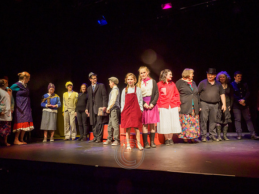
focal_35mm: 24
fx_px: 180
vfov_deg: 56.8
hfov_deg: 71.6
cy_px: 97
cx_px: 130
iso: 1600
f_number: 7.1
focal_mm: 12
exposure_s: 1/80
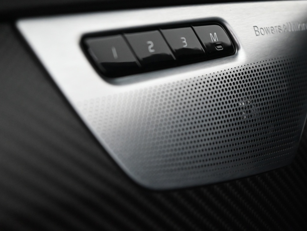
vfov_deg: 26.4
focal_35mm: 55
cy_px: 78
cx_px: 237
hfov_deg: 34.1
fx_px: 488
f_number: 5
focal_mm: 34
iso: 3200
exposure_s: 1/60
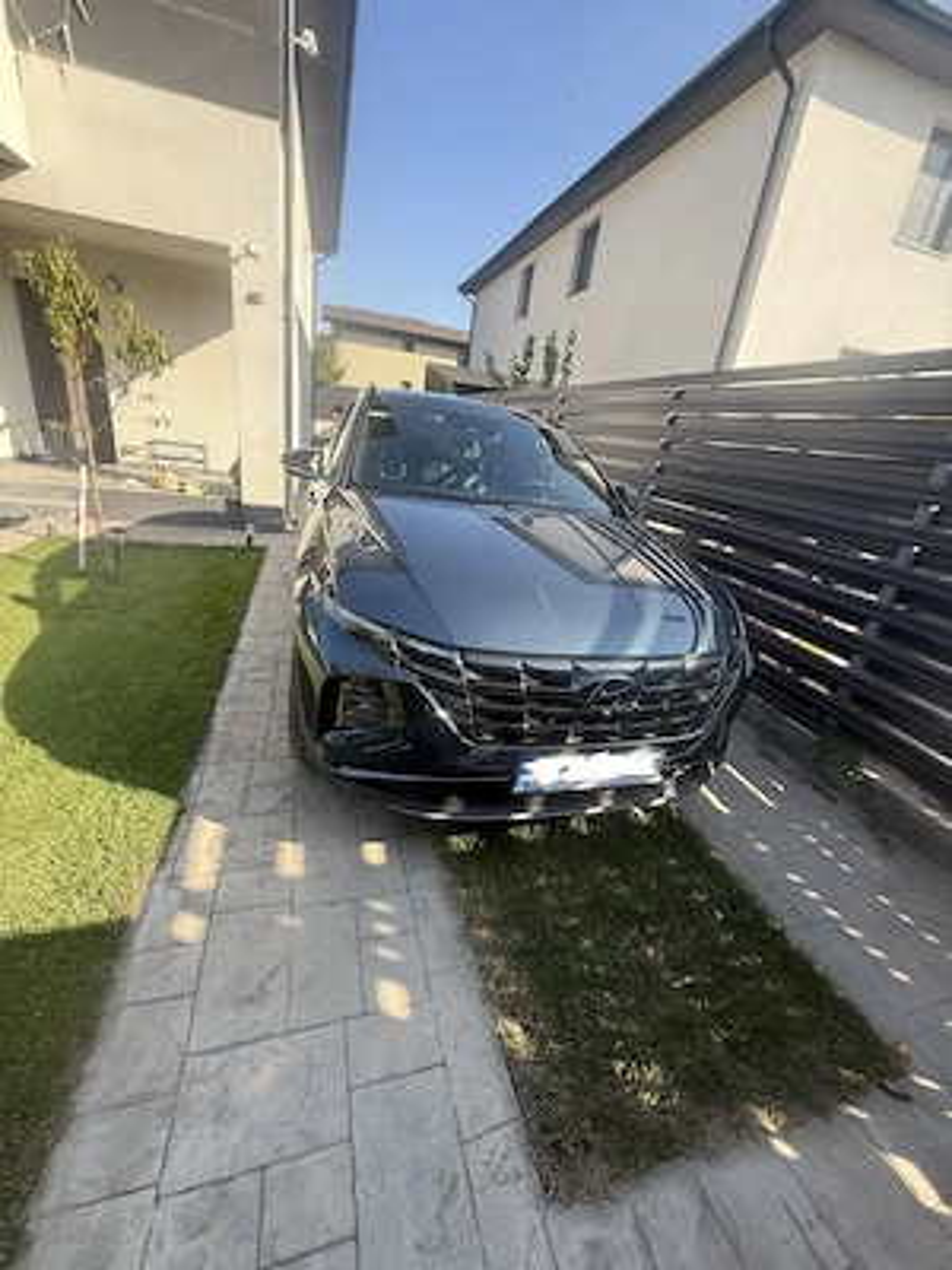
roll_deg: -8.0
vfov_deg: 102.1
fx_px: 513
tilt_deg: -19.5
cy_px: 635
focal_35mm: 14
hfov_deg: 85.7
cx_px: 476
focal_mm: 2.22
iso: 64
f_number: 2.2
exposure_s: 1/445
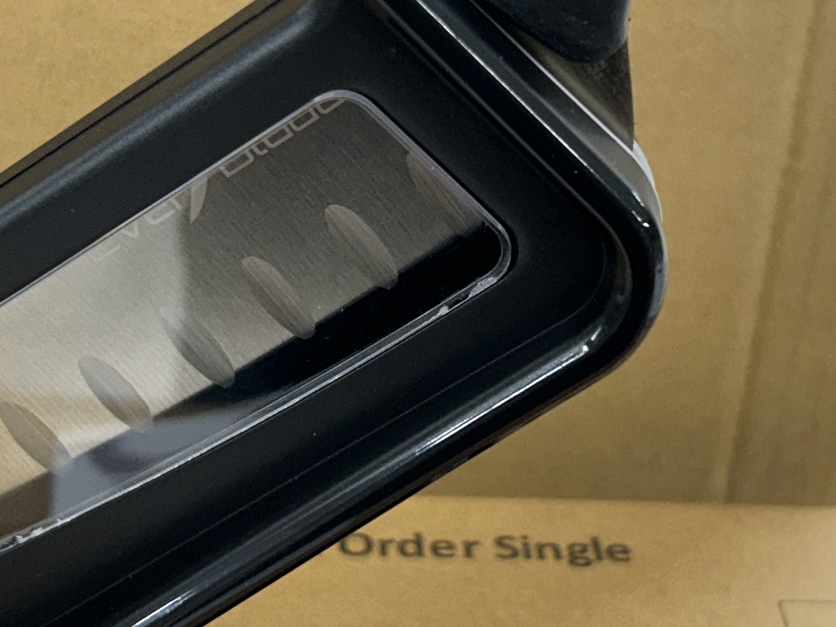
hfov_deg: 23.3
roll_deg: -5.3
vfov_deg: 17.5
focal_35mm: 84
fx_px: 2029
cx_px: 361
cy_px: 219
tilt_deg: -28.8
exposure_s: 1/120
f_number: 1.5
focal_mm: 5.7
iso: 100
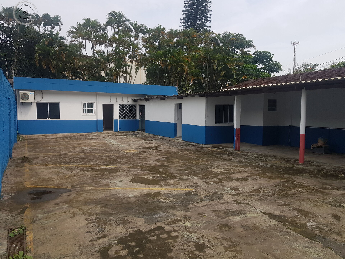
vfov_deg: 53.1
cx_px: 172
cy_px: 130
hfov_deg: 67.3
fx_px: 259
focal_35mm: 26
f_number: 1.7
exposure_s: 1/1456
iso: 40
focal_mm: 4.2
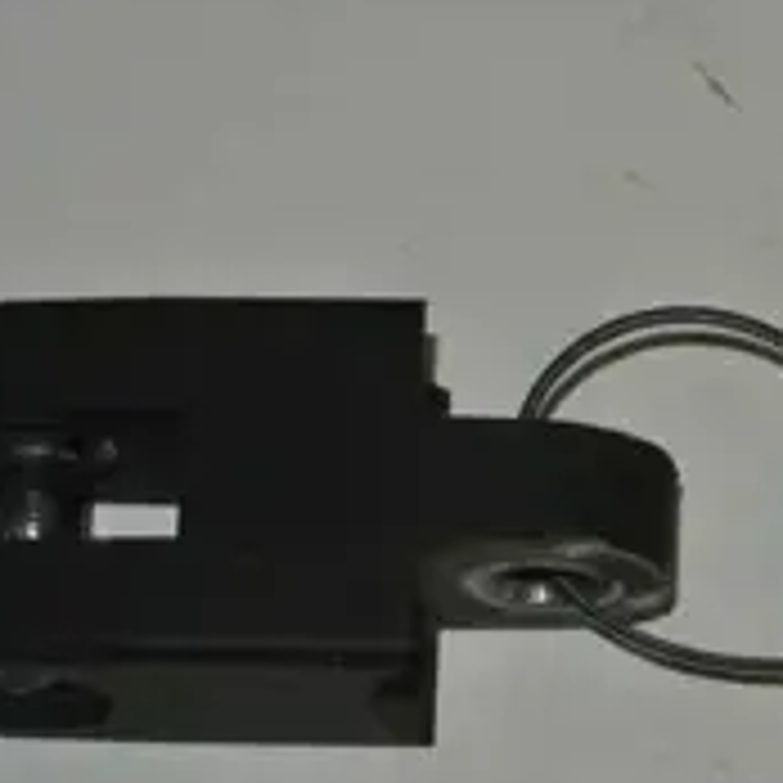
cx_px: 693
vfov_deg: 8.2
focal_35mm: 213
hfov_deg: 8.2
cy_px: 724
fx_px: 5451
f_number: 5.6
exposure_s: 1/60
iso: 200
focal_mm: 30
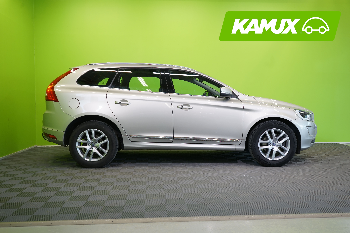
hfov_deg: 57.2
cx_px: 175
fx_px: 321
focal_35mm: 33
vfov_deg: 40.0
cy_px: 116
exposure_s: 1/40
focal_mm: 33
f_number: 5.6
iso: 400
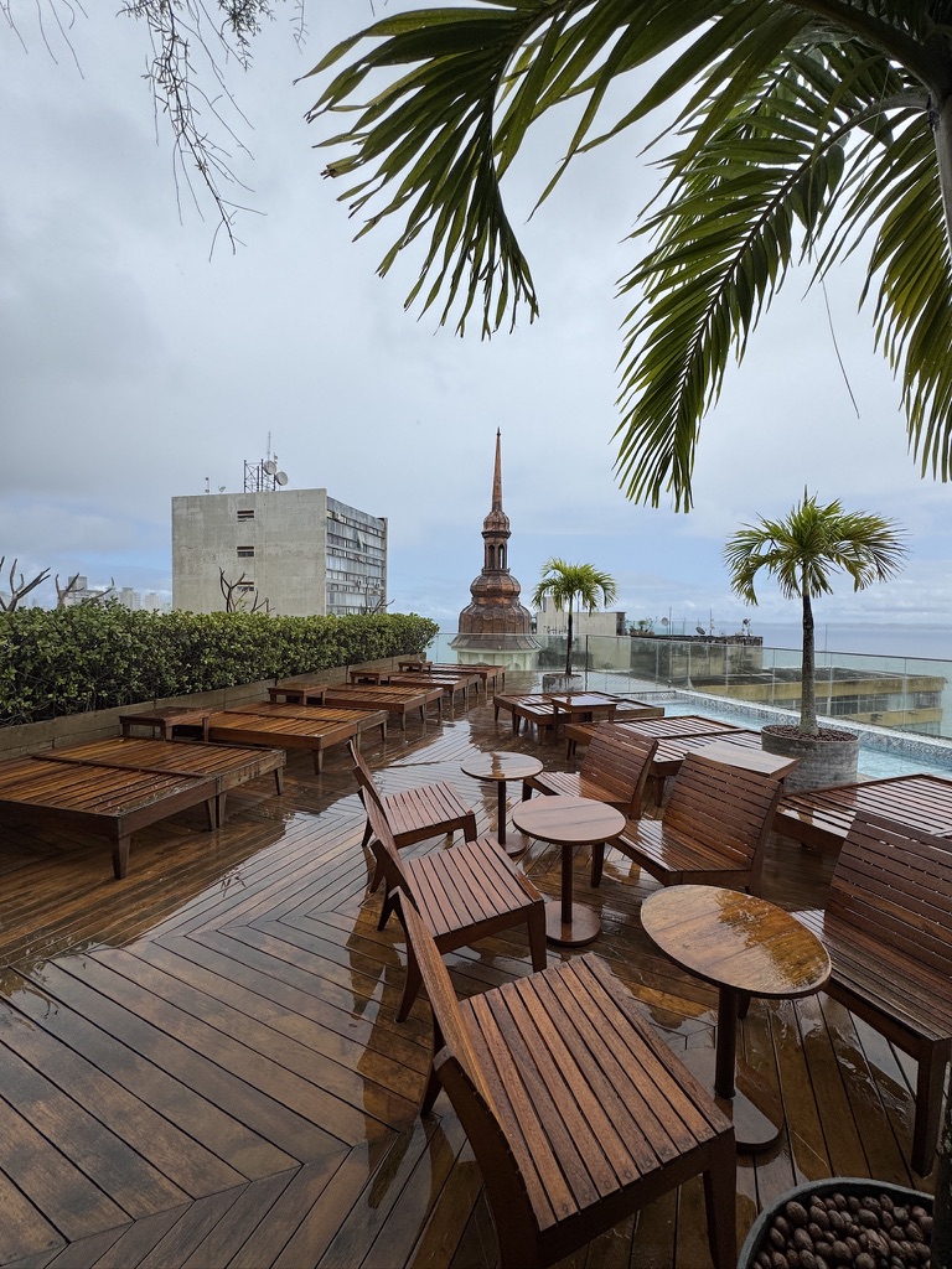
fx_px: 513
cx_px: 476
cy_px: 634
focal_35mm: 14
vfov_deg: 102.1
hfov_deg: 85.7
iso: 50
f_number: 2.2
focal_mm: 2.22
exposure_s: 1/2146
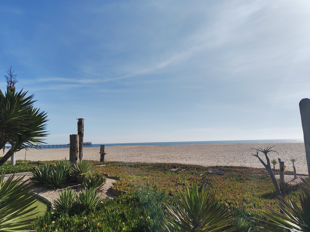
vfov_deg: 56.8
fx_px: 215
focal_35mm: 24
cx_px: 155
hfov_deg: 71.6
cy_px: 116
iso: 50
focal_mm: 5.56
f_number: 1.88
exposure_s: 1/2026
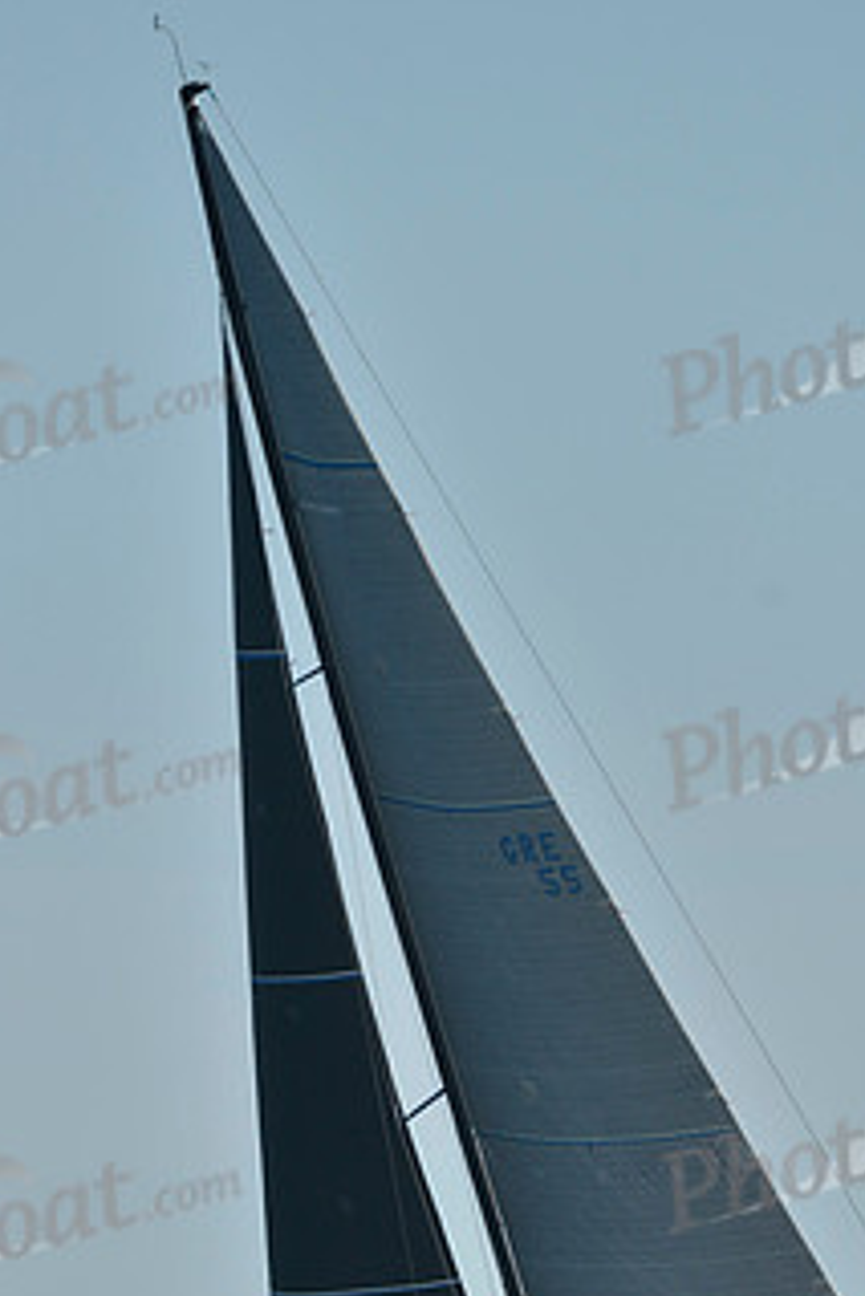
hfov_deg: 2.5
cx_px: 453
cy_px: 975
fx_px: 19620
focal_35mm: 545
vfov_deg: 3.8
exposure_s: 1/2000
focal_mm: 300
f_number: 5.6
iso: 280
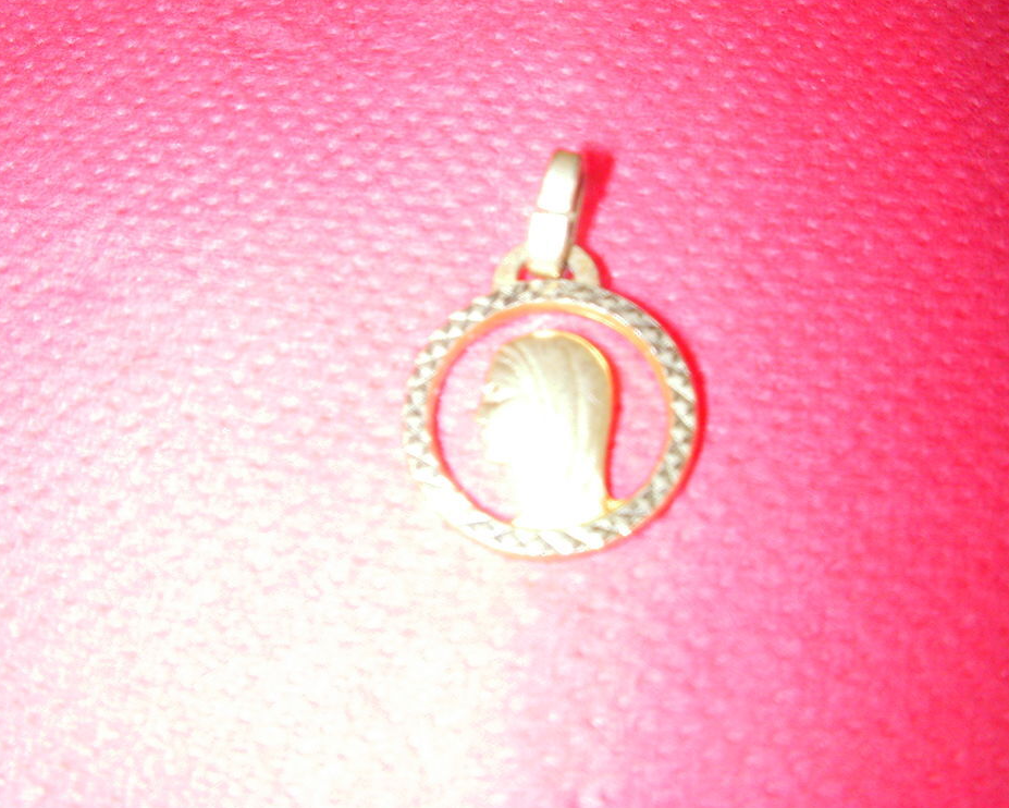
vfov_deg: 37.3
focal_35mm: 40
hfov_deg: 45.8
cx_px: 499
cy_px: 404
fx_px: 1195
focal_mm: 6.3
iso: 200
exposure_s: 1/30
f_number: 5.6
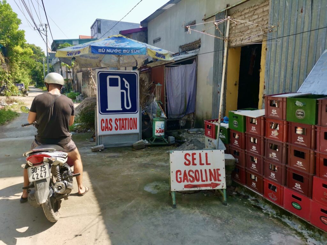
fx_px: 255
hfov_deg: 65.3
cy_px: 122
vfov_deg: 51.4
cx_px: 164
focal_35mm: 27
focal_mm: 5.58
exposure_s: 1/886
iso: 50
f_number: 1.8
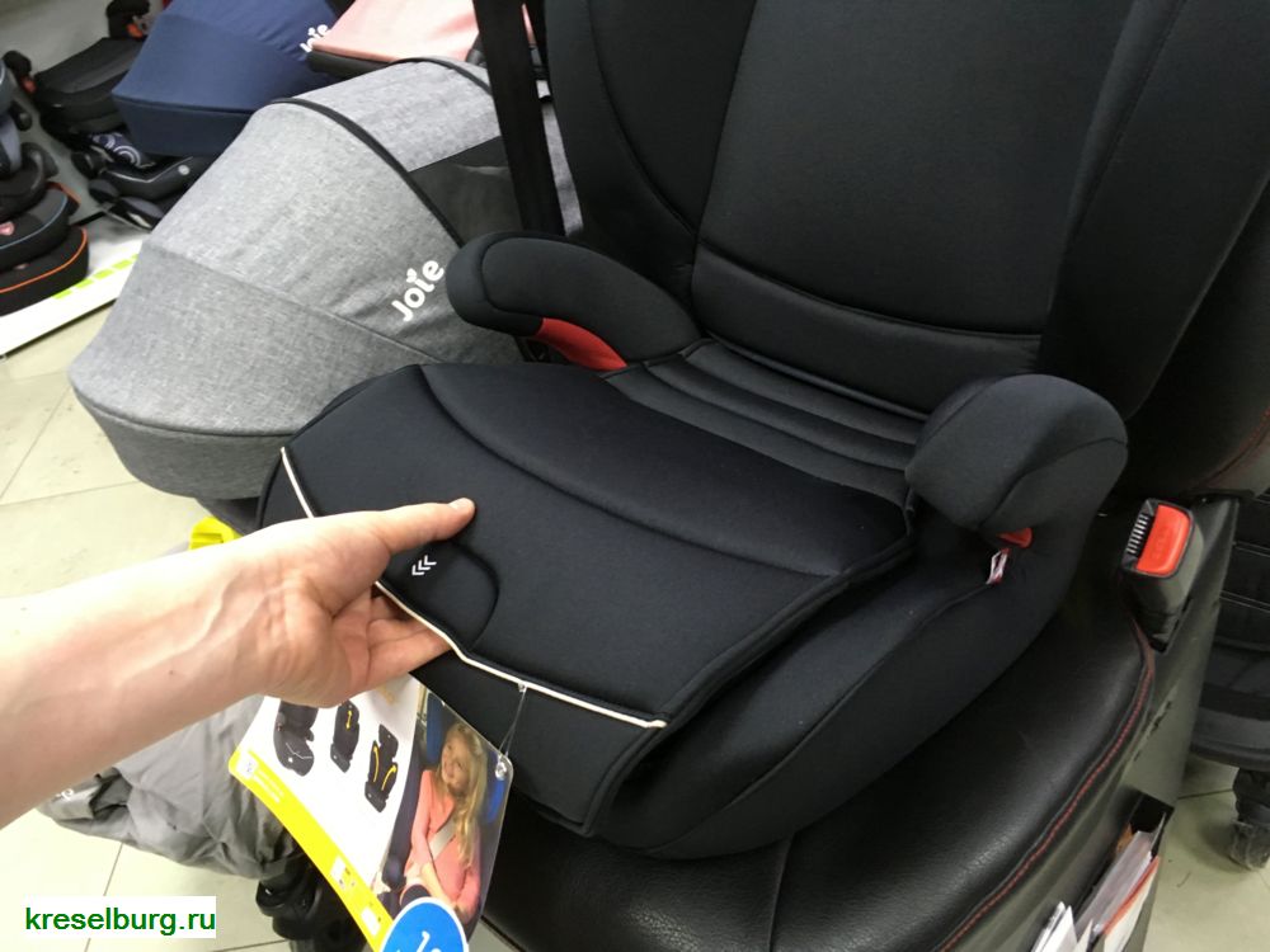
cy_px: 476
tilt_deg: -38.3
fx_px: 1064
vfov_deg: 48.2
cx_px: 635
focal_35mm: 29
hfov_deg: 61.7
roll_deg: +11.0
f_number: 2.2
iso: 160
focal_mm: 4.15
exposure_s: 1/33
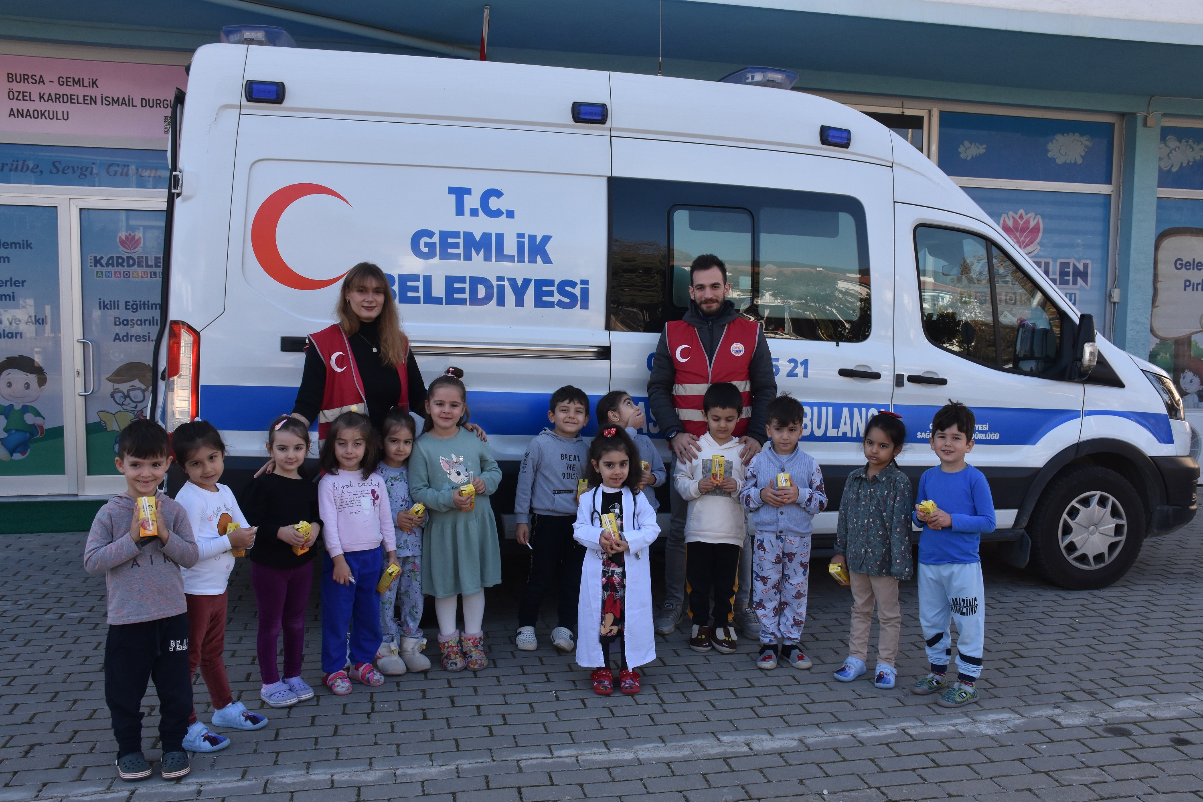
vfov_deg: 43.6
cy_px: 401
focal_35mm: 30
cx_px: 602
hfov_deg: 61.9
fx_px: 1002
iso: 800
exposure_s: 1/500
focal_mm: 20
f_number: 8
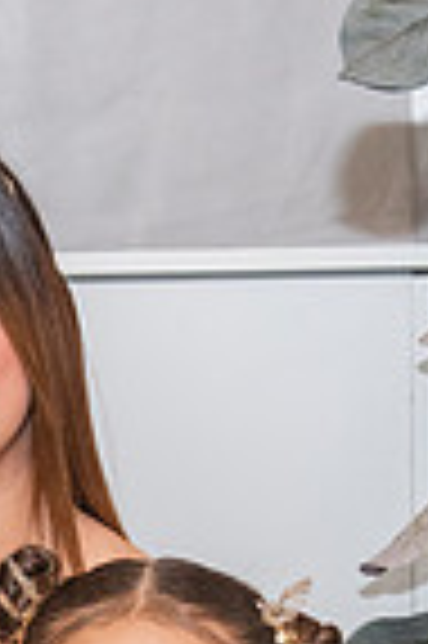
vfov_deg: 9.6
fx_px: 3772
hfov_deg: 6.5
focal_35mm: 211
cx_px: -75
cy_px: 752
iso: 1600
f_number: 4.5
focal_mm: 42
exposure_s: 1/125
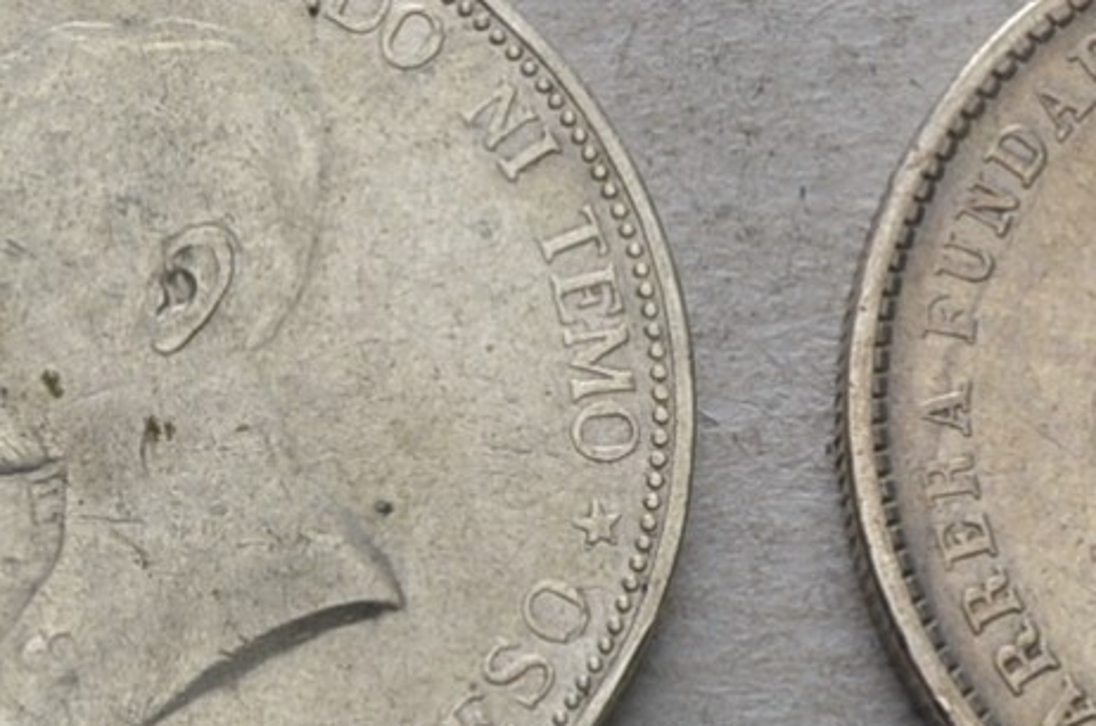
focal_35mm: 192
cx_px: 185
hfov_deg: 10.7
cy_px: 456
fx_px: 5833
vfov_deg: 7.1
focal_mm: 24
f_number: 14
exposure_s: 1/200
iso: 400
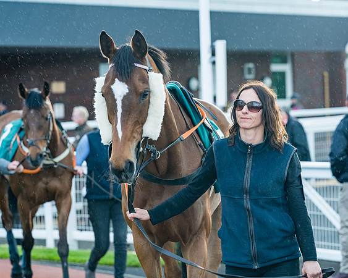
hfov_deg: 11.8
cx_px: 222
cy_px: 130
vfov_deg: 9.4
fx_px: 1685
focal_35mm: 164
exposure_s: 1/250
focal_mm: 135
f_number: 5
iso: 1000
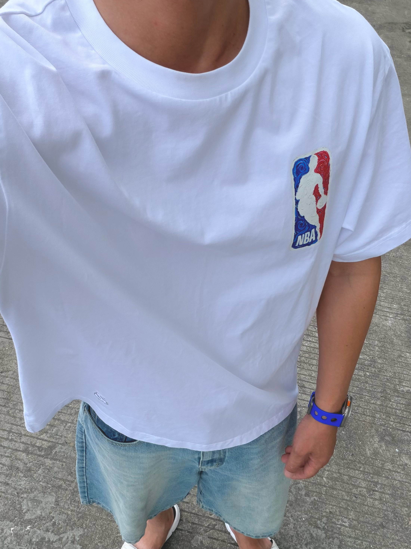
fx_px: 475
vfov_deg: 60.0
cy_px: 274
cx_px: 206
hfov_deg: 46.8
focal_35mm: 30
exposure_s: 1/382
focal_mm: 2.71
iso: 25
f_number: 1.9
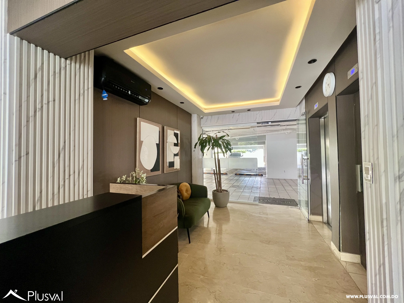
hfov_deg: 106.2
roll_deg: +1.1
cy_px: 152
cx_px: 202
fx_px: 152
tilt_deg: +2.2
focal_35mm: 13
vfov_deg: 89.9
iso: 200
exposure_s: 1/120
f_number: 1.8
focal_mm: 1.57
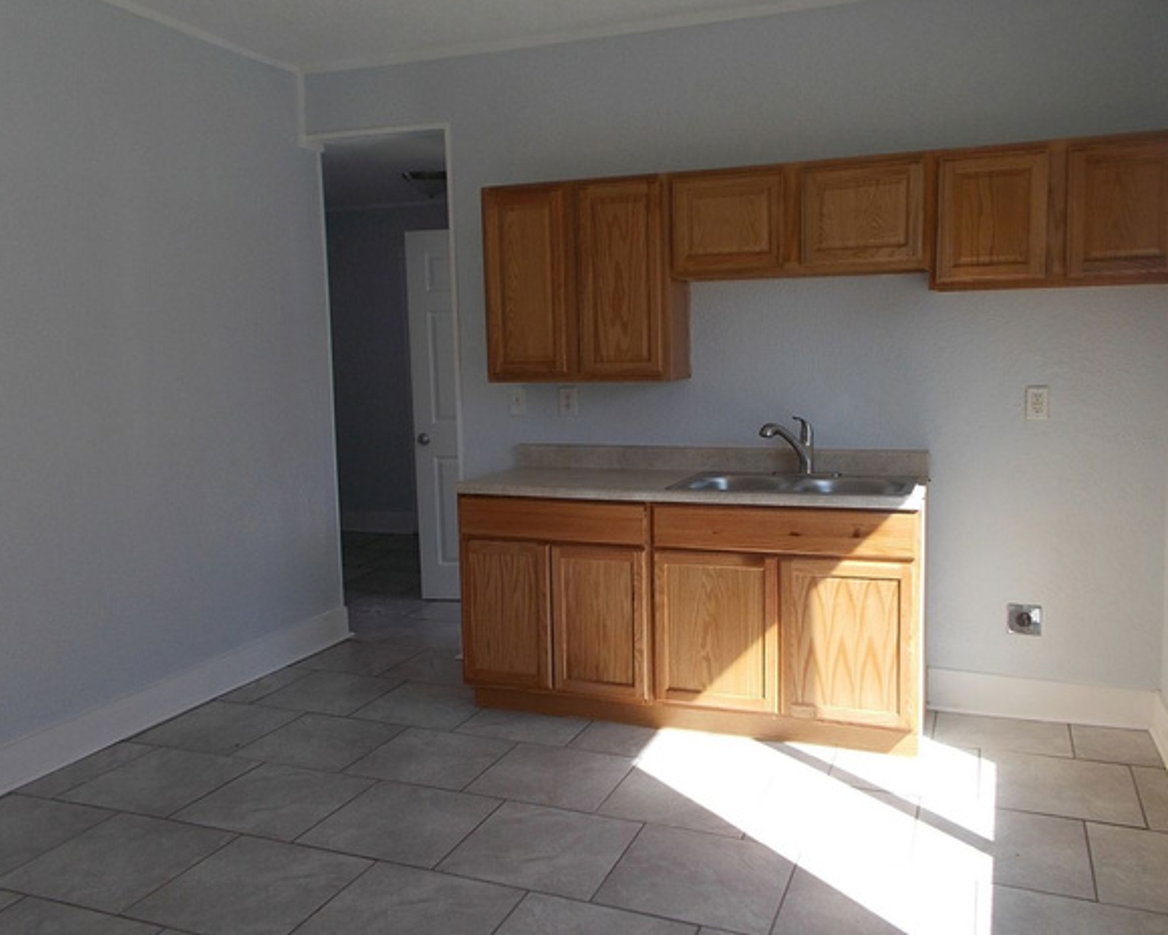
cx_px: 600
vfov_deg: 51.5
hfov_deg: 62.2
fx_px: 968
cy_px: 470
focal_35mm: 28
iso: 80
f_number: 3.2
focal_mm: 4.6
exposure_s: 1/125
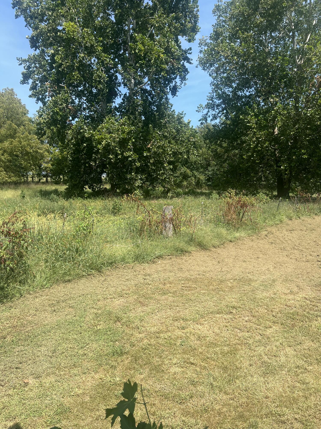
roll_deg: +1.8
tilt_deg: -3.0
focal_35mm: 26
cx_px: 160
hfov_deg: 53.1
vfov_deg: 67.3
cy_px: 214
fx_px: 321
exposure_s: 1/2299
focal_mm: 5.7
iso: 50
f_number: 1.5
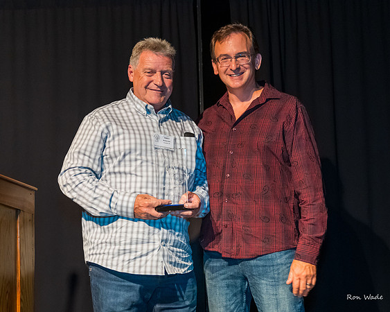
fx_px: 700
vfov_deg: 25.1
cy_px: 161
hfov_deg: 31.1
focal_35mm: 61
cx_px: 194
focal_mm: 41
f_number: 2.8
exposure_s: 1/80
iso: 6400
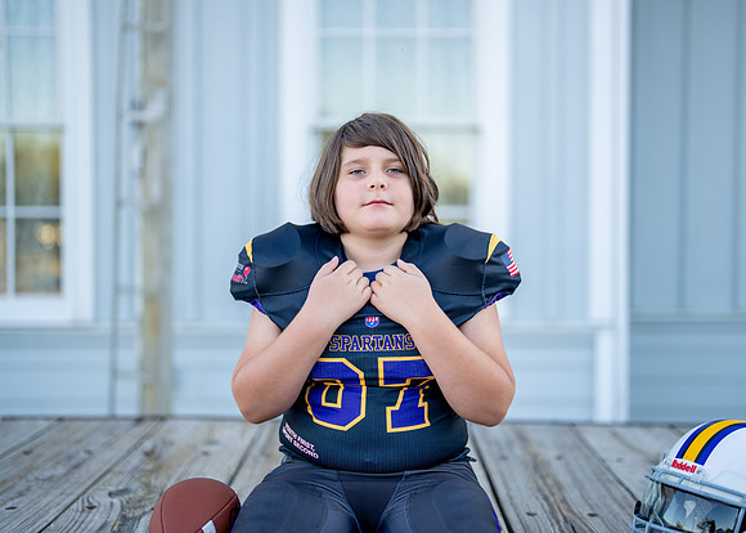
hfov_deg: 36.1
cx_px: 393
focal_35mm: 54
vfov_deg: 26.2
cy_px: 262
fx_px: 1145
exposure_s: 1/1250
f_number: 1.2
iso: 100
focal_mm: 50
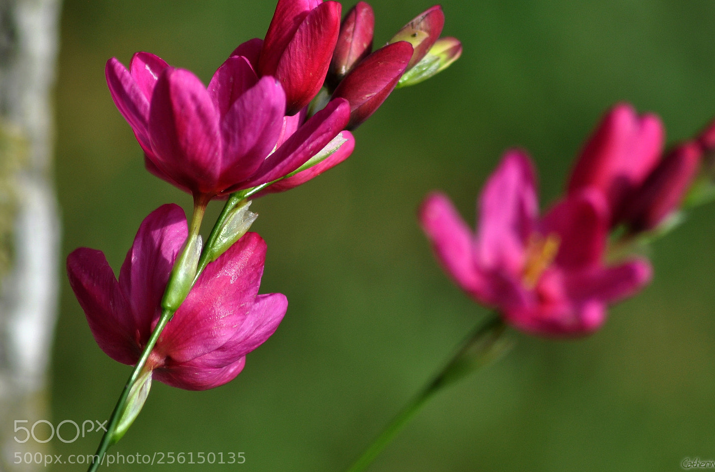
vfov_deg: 2.7
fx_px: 10041
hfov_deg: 4.1
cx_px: 385
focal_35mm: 507
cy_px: 232
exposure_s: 1/400
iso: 200
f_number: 8
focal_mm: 300
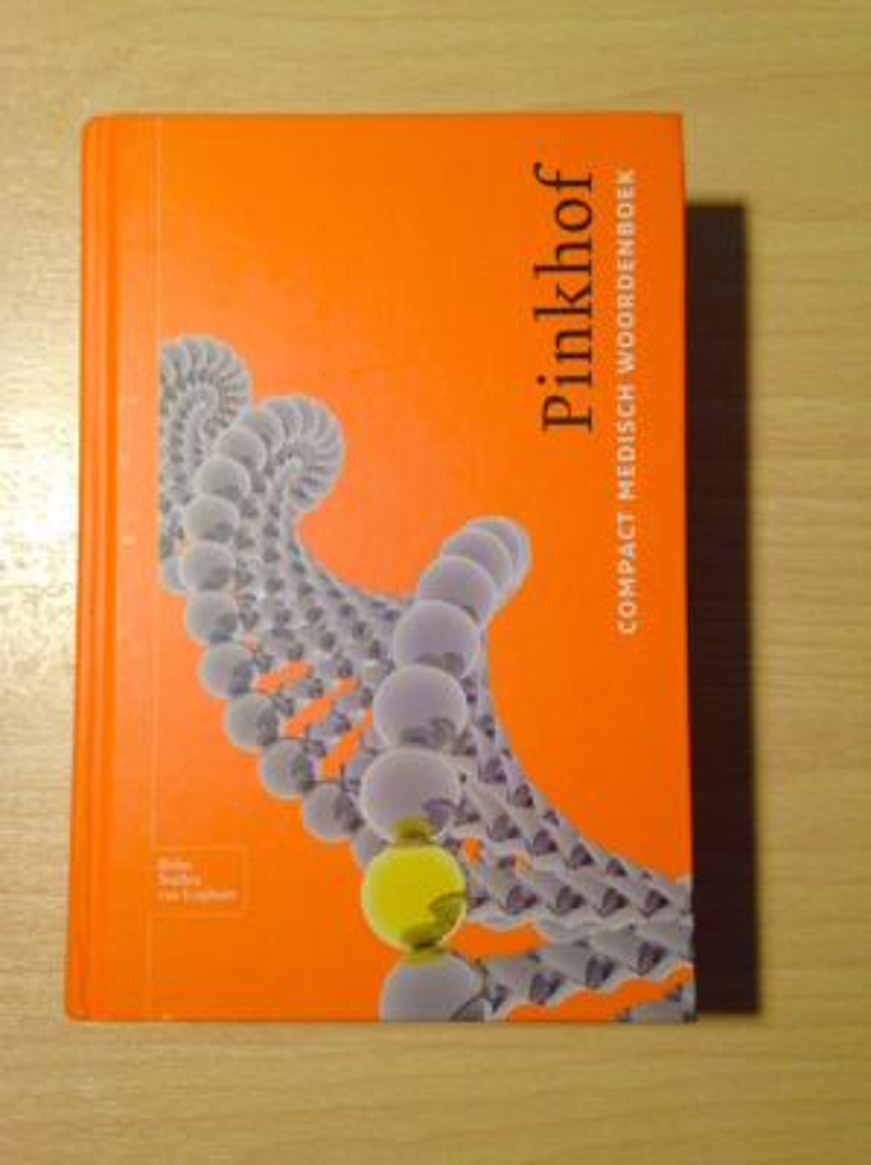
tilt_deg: -83.4
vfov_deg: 55.4
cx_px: 436
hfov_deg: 42.9
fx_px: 1109
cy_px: 582
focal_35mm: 33
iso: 64
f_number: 2.4
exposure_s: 1/20
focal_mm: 4.12
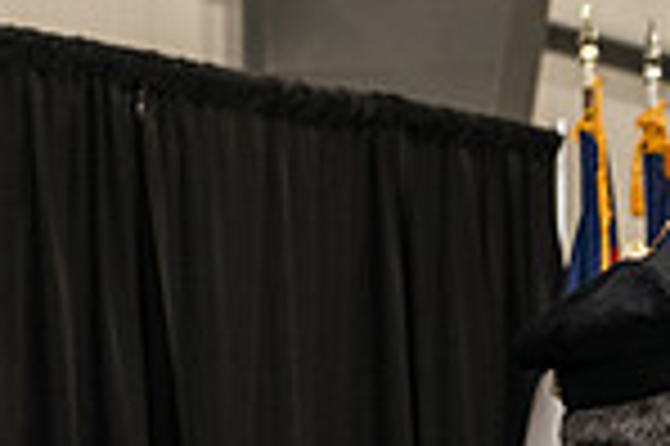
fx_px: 5075
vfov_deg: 5.0
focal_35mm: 273
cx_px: 1115
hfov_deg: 7.4
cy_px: 588
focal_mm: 70
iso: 2500
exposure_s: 1/200
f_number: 5
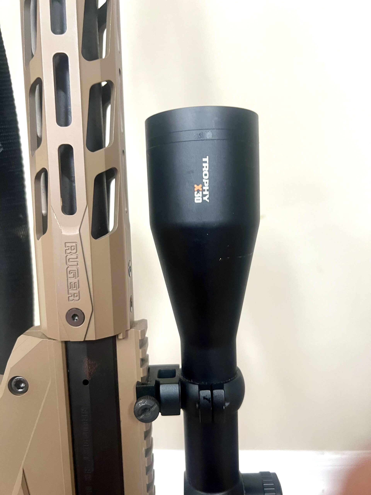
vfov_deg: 67.3
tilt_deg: -26.6
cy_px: 248
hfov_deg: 53.1
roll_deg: +0.8
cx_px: 186
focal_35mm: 26
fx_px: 372
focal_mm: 5.7
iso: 200
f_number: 1.5
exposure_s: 1/60
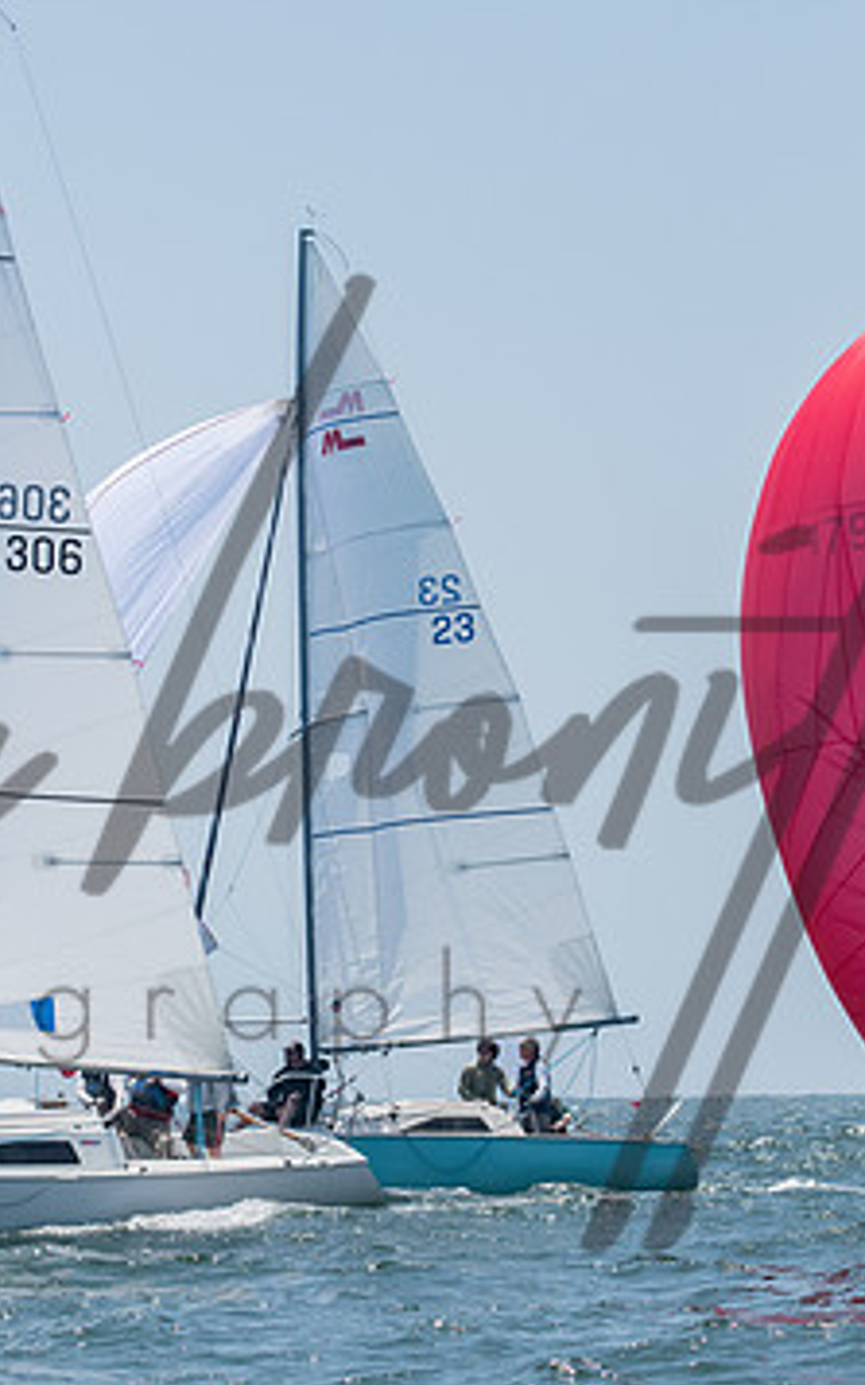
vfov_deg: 12.0
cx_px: 411
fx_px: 6566
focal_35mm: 174
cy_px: 716
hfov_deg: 7.5
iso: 400
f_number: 8
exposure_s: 1/1250
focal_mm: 70
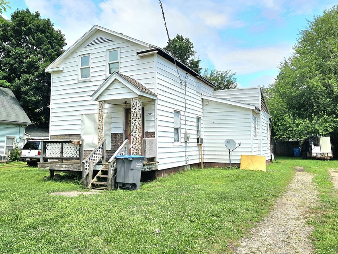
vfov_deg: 49.6
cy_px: 110
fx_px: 273
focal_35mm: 28
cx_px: 155
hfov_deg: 63.3
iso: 10
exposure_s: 1/1250
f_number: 1.7
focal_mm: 6.3
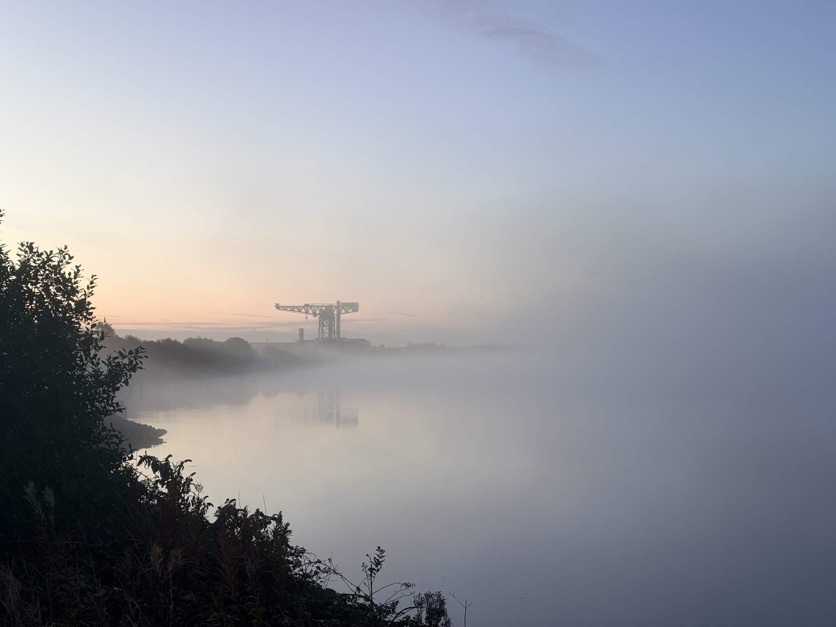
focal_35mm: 48
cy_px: 314
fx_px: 1159
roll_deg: -0.3
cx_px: 418
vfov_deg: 30.3
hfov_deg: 39.7
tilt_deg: +1.9
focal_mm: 6.76
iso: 50
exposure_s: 1/139
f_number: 1.78
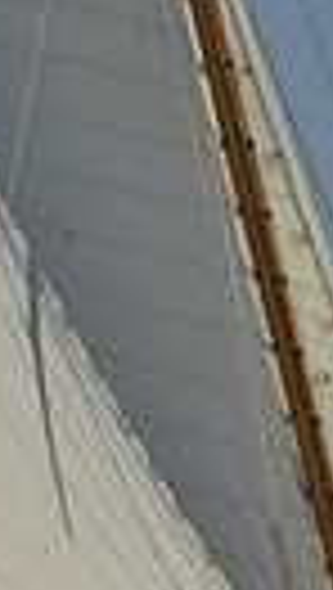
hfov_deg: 3.8
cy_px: 59
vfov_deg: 6.6
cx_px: 160
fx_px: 5085
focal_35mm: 325
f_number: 13
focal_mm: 70
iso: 280
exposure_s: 1/1600
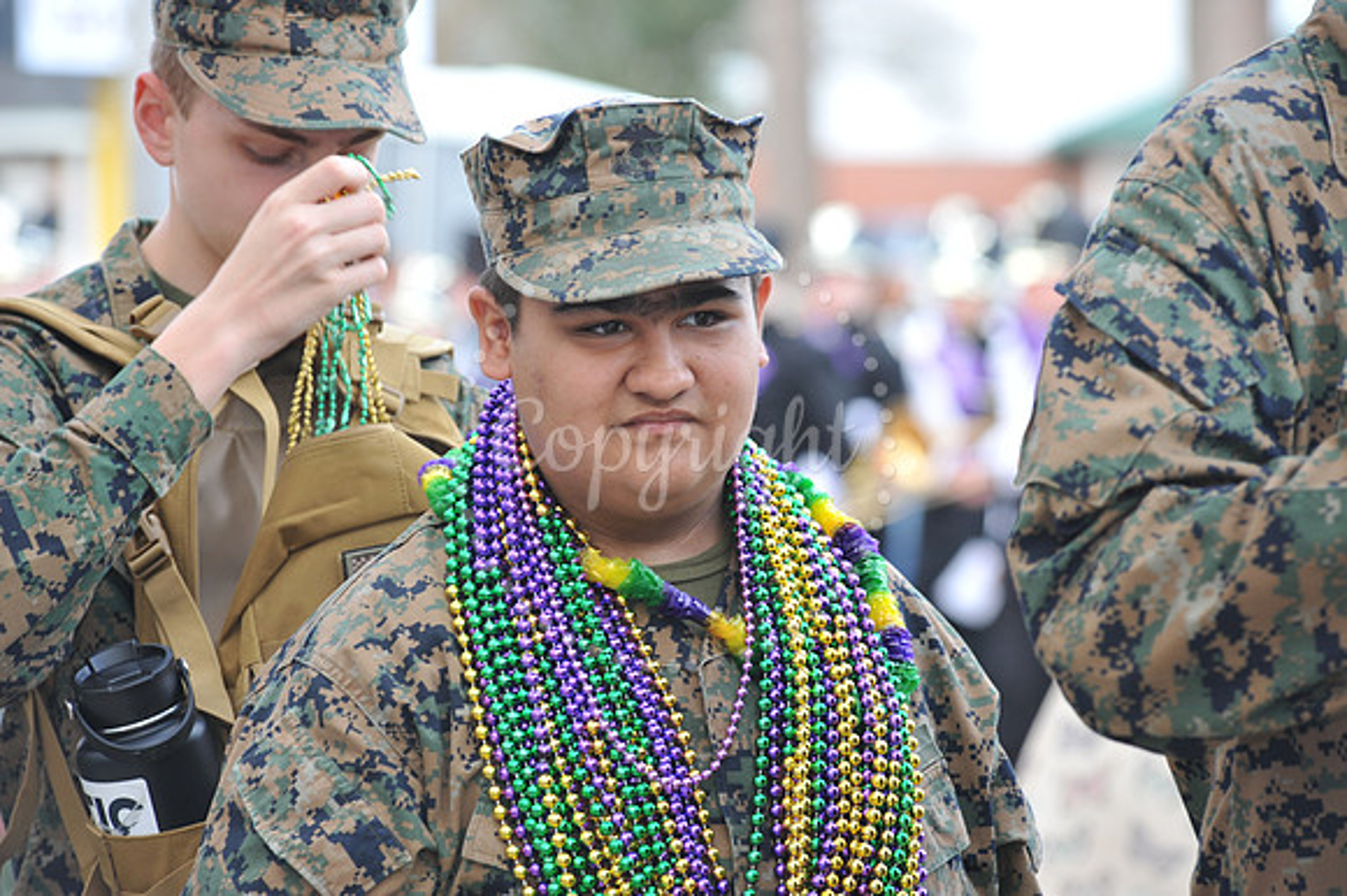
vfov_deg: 6.9
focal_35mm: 200
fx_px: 7479
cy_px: 448
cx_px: 674
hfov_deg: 10.3
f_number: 7.1
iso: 250
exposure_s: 1/80
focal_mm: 200
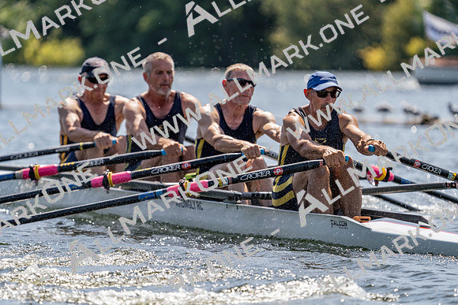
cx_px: 229
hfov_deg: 5.2
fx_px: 5013
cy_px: 152
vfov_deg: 3.5
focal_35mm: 394
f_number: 6.3
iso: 320
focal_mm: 394
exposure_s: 1/2000
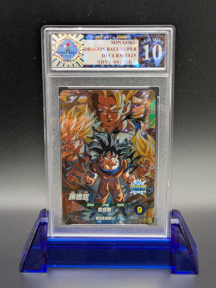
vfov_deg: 38.9
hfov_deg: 29.7
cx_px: 108
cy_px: 144
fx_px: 408
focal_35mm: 49
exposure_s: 1/28.3
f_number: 1.7
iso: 56
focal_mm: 4.53
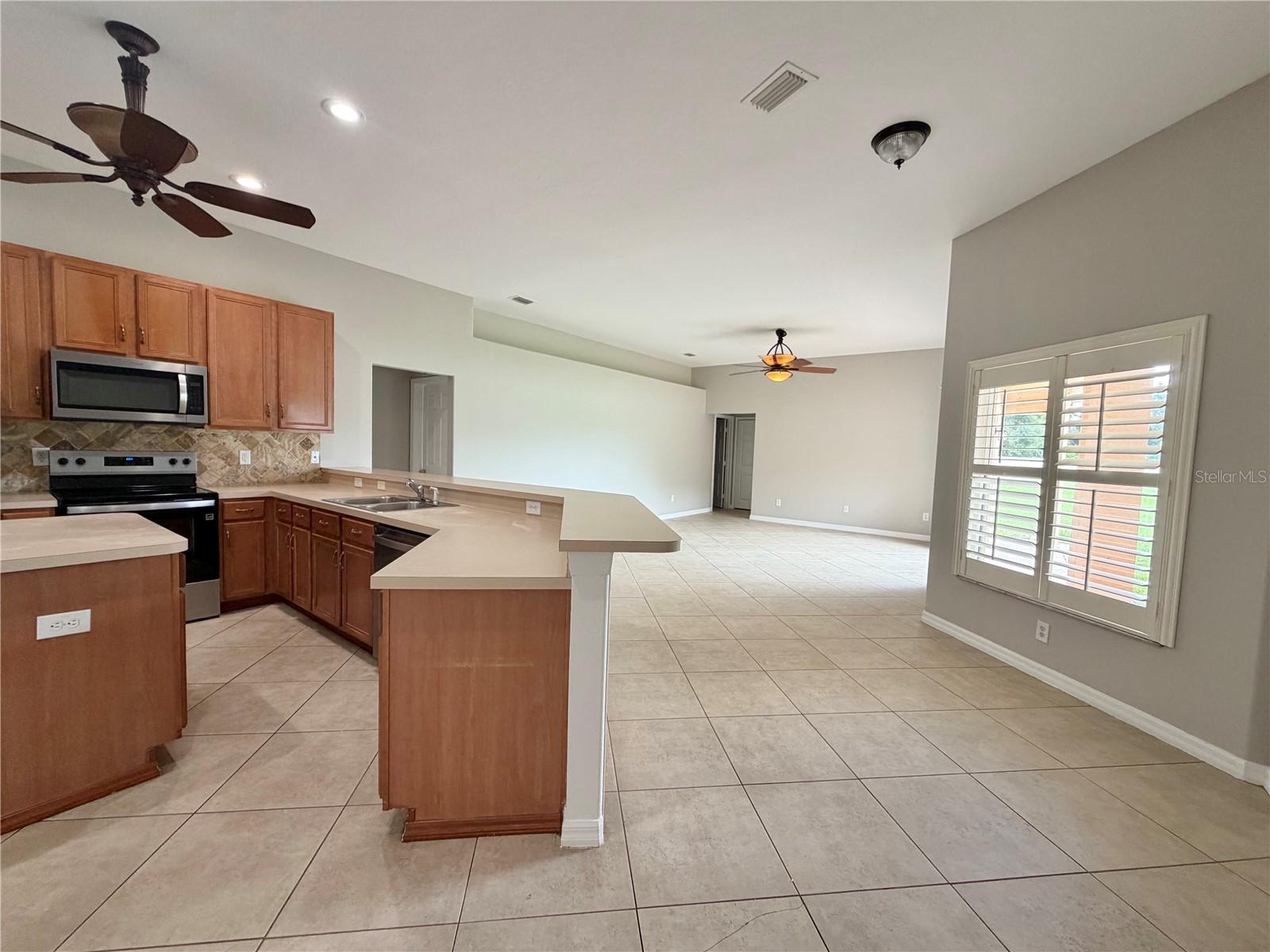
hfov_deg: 102.1
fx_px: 514
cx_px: 635
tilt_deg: -3.5
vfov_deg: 85.7
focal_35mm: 14
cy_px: 476
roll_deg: -2.5
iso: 200
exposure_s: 1/121
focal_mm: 2.22
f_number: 2.2
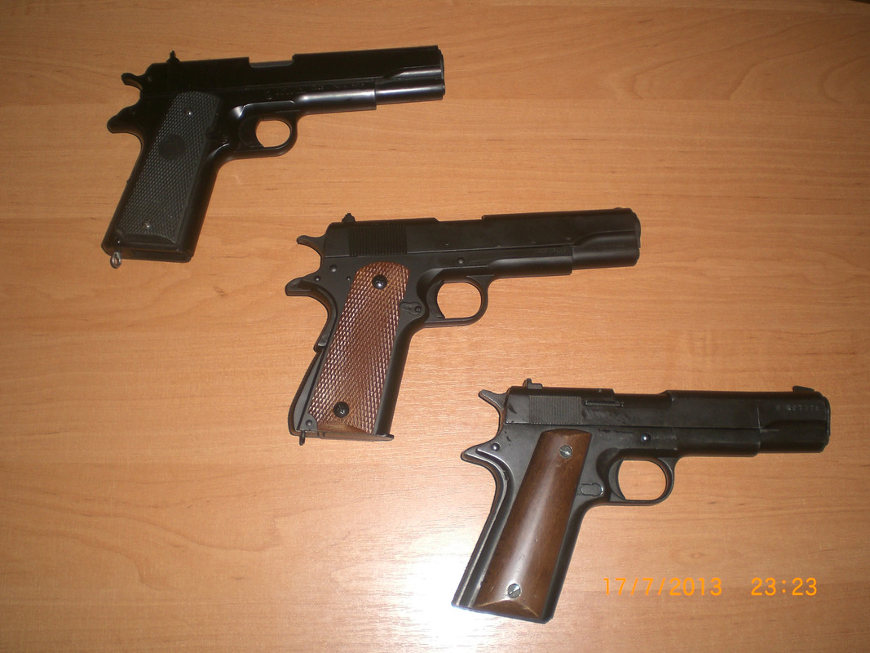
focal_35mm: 38
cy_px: 326
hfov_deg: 49.0
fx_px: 955
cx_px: 435
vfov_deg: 37.7
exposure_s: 1/60
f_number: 3.1
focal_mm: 6.3
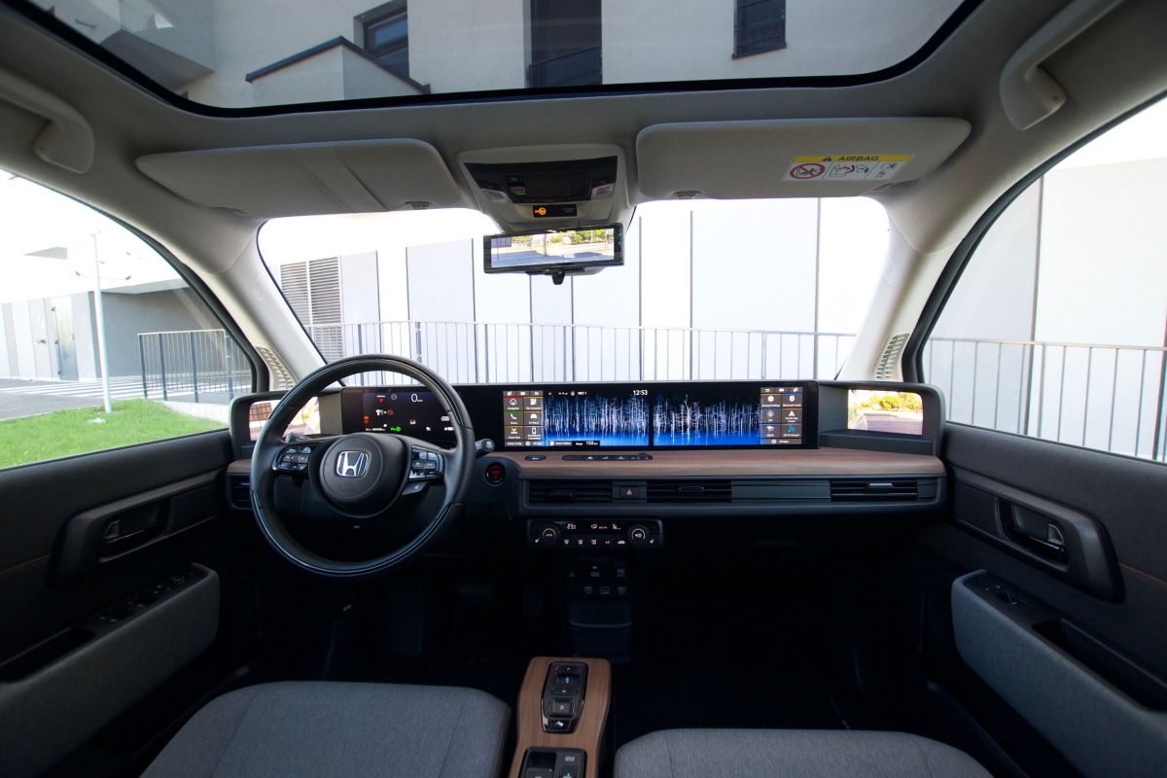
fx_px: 486
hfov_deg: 100.4
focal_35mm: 15
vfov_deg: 77.3
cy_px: 389
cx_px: 584
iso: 400
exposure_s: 1/80
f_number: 4.5
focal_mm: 10
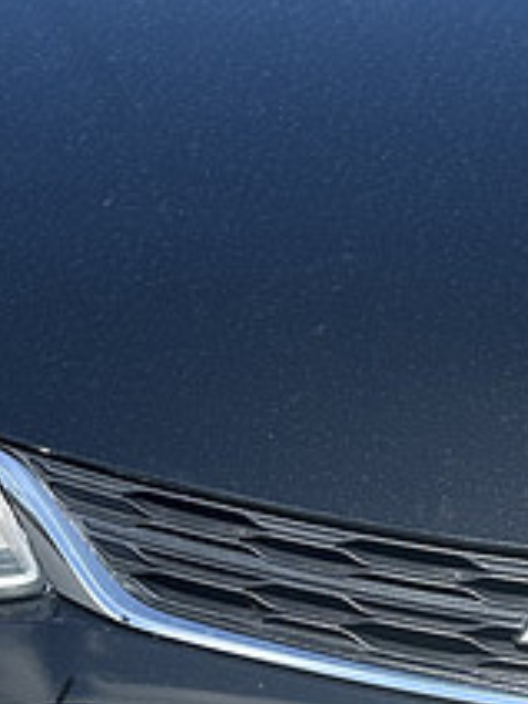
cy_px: 448
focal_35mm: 116
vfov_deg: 16.9
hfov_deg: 12.4
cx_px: 651
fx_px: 2359
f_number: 1.78
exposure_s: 1/2353
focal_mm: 6.86
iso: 80
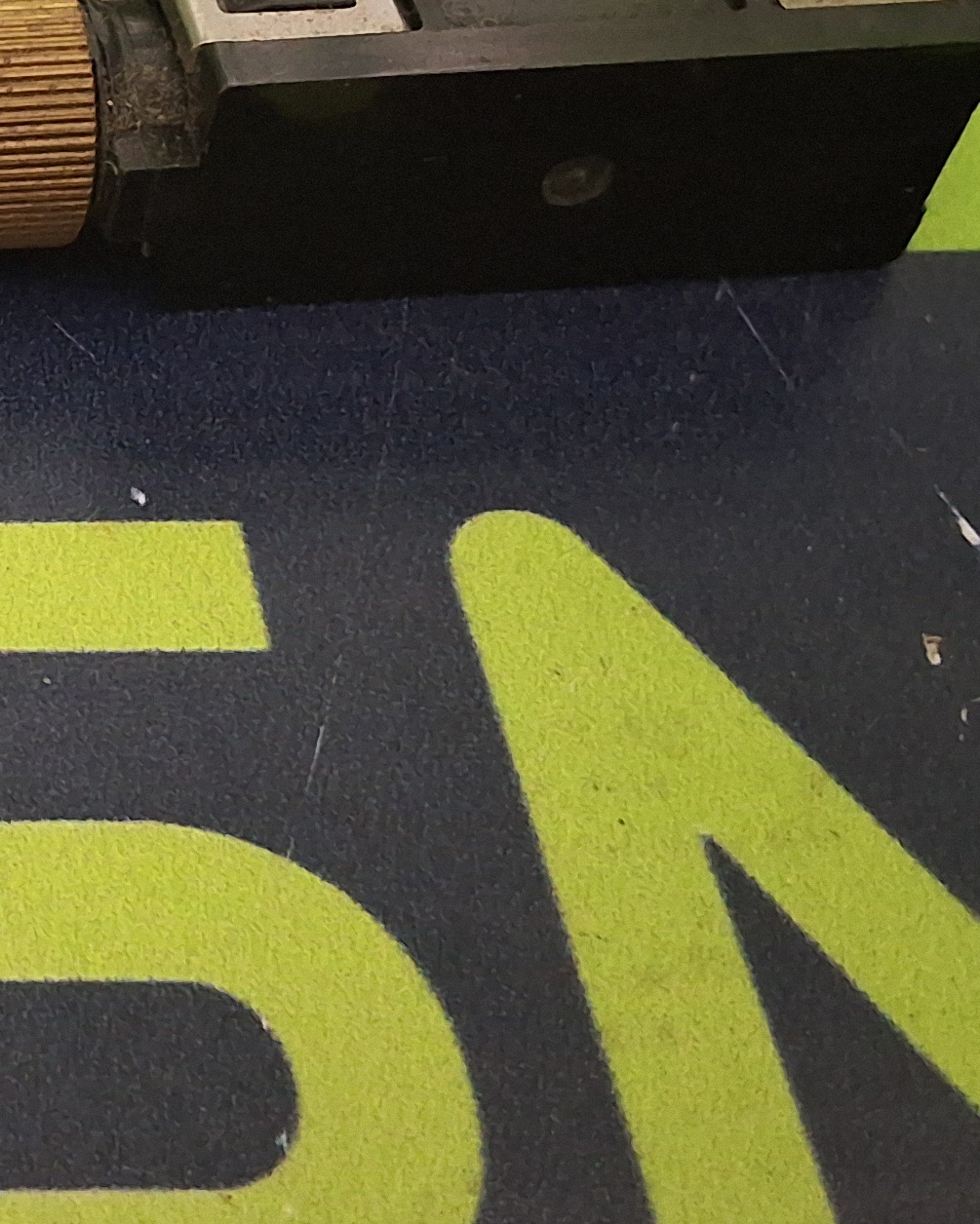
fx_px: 2574
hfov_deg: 19.4
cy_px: 210
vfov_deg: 26.2
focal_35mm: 71
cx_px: -398
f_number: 1.9
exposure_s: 1/20
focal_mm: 2.91
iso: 320
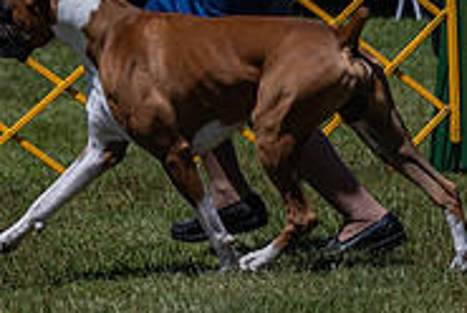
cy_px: -72
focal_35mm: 429
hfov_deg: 4.8
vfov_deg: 3.2
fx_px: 5574
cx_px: 63
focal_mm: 137
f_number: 7.1
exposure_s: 1/1600
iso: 160
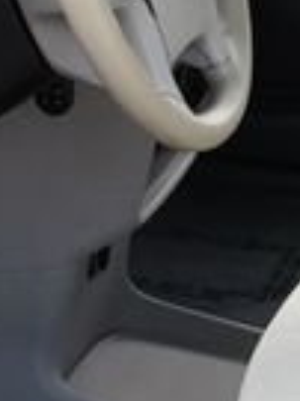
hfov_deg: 8.9
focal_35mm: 164
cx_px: 359
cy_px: 193
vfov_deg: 12.1
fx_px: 1898
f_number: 5.6
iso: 400
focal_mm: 18
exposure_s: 1/250
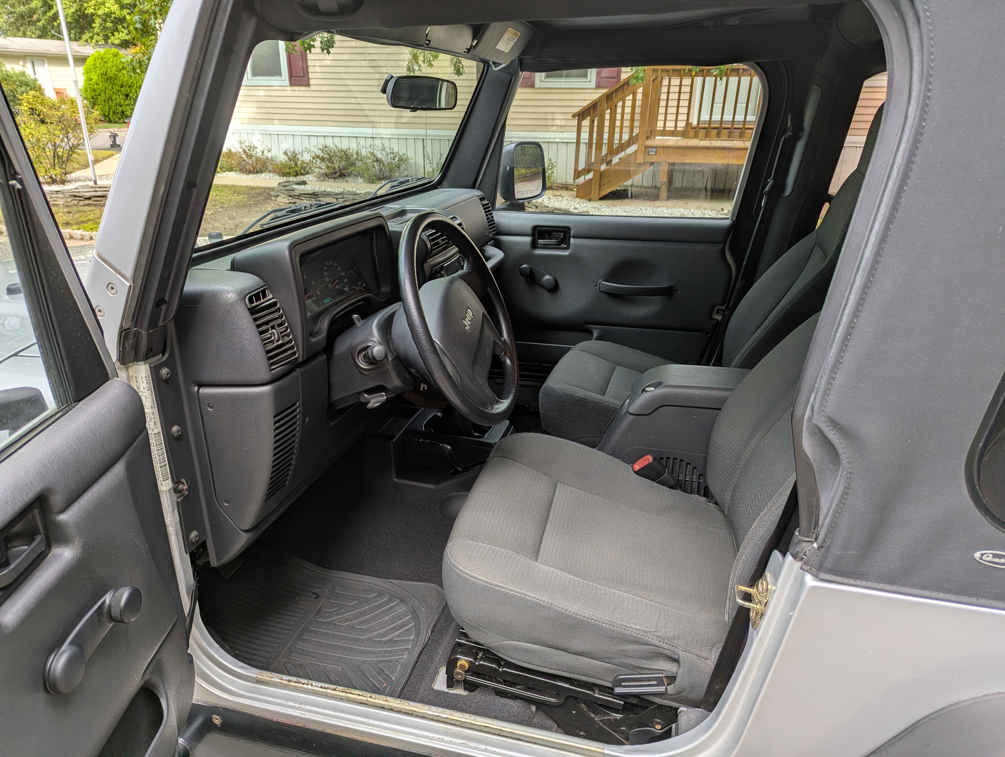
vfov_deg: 56.9
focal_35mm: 24
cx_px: 502
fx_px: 698
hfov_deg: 71.5
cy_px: 378
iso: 43
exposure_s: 1/341
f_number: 1.85
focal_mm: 6.81
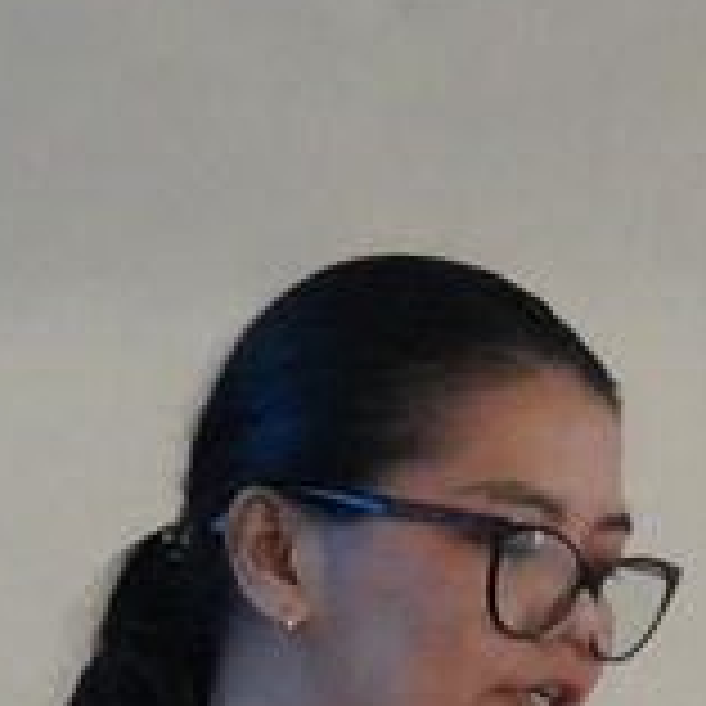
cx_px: 499
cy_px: 836
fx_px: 10268
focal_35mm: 445
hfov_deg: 3.9
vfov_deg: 3.9
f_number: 5.6
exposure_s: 1/125
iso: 12800
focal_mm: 70
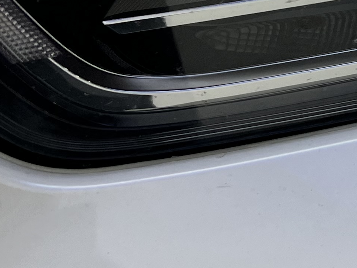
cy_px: -11
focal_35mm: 109
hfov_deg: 17.3
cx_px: 423
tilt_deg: -17.3
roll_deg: -0.2
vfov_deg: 13.4
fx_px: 1124
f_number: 1.5
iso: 50
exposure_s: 1/225
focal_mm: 5.7
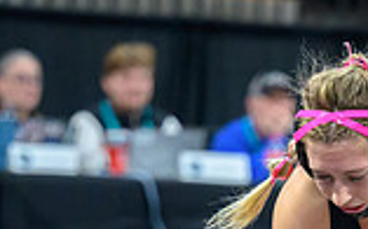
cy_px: 498
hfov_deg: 3.9
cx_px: 337
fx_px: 5434
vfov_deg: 2.4
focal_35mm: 542
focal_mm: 125
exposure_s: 1/800
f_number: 2.8
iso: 5000
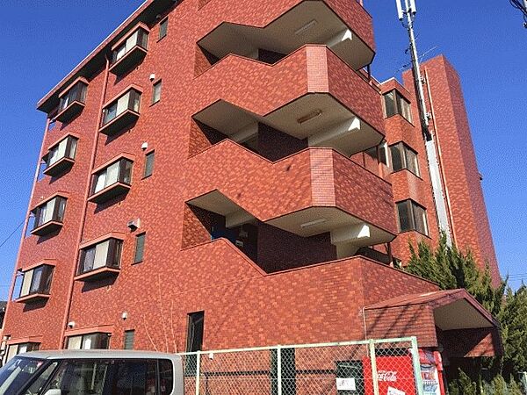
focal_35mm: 29
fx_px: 442
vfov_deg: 48.2
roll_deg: +0.6
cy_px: 198
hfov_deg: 61.7
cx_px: 264
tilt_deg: +21.9
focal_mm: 4.15
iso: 25
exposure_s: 1/974
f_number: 2.2
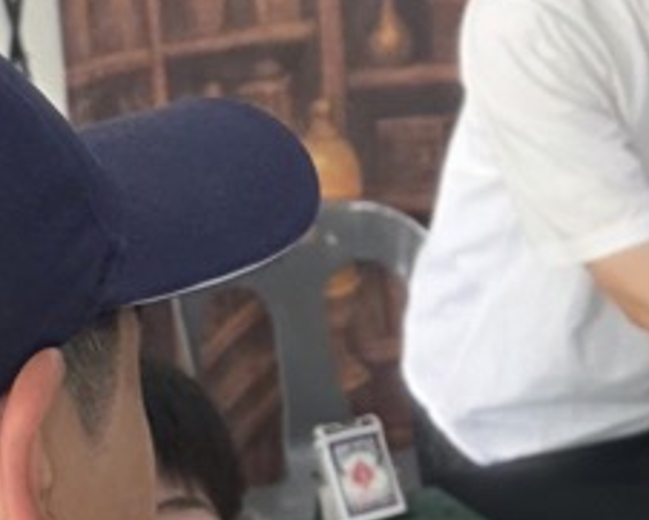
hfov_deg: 15.2
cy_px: 126
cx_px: 893
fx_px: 2287
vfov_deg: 12.9
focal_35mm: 119
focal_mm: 6.3
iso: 500
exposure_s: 1/120
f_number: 1.7
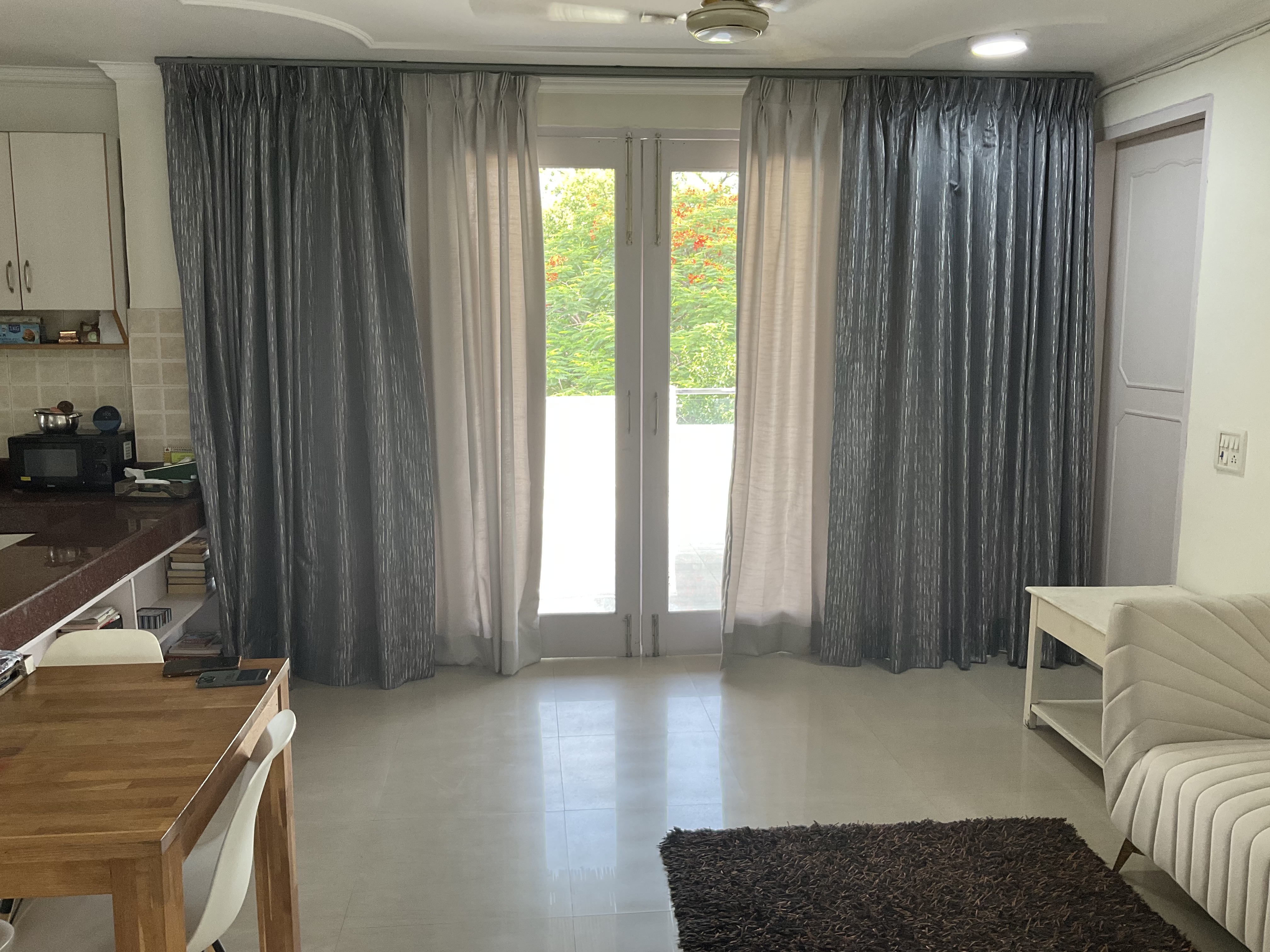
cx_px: 635
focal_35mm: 29
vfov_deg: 48.2
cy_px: 476
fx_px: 1064
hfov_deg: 61.7
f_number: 1.8
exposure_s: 1/100
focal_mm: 3
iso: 50
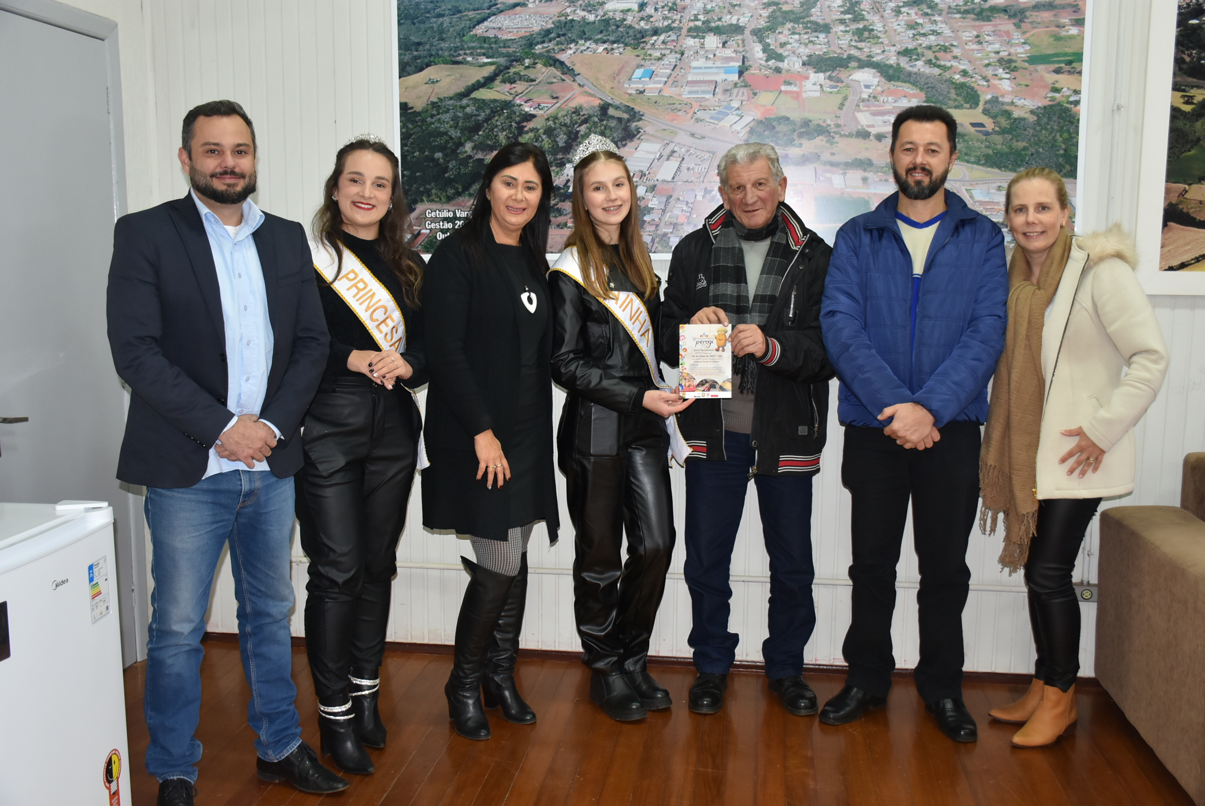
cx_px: 602
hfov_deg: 55.1
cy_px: 403
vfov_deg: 38.4
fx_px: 1156
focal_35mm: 34
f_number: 3.8
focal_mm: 23
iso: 720
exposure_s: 1/60
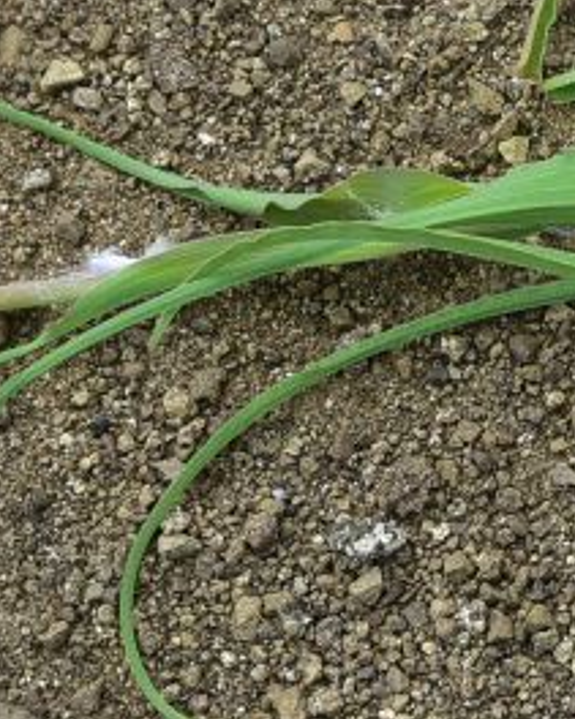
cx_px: 1237
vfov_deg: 8.3
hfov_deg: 6.5
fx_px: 4917
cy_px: 72
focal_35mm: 231
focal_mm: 50
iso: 250
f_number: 14
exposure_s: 1/125
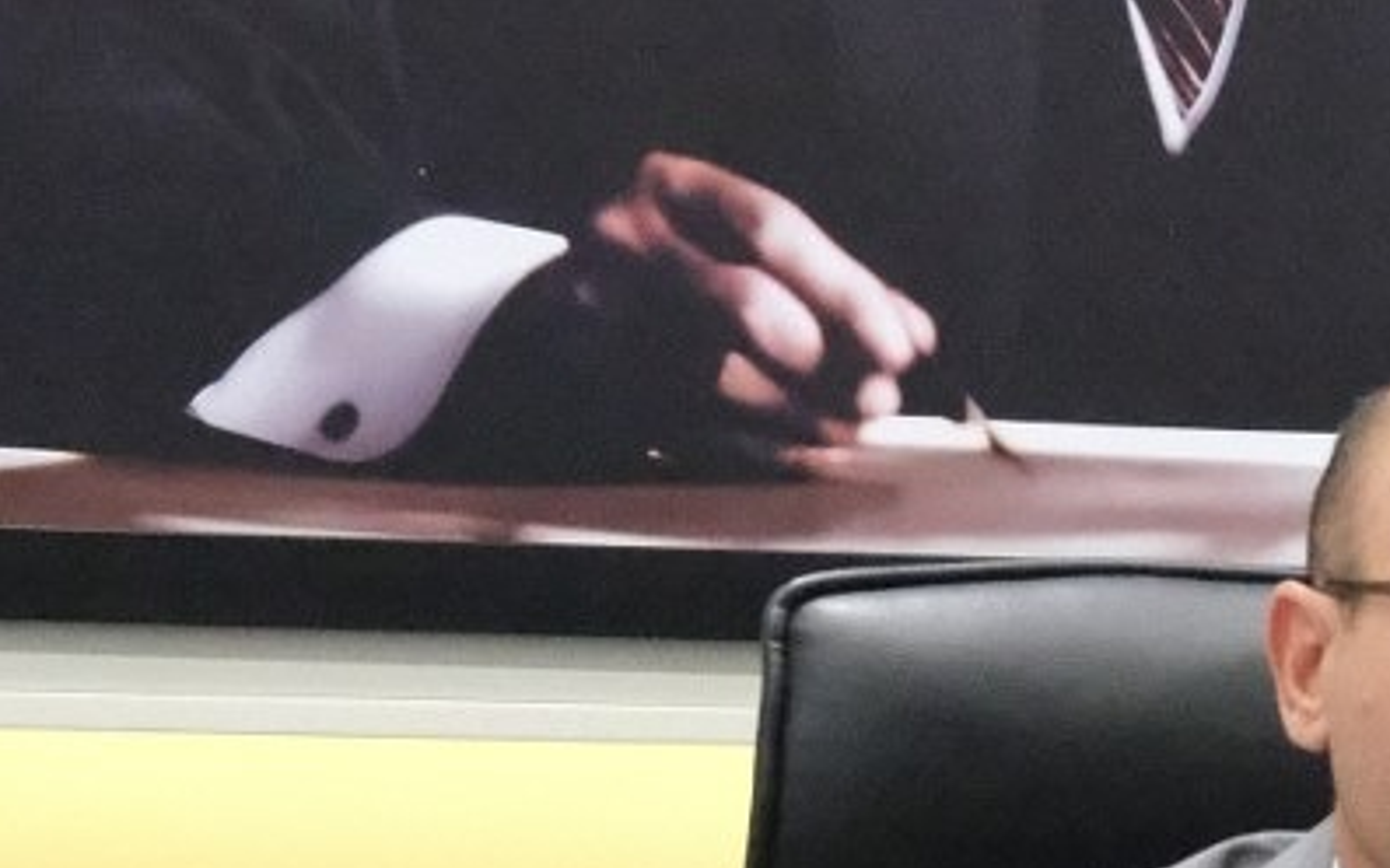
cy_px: 758
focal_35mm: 273
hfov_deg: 7.6
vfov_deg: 4.8
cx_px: 1838
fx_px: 10340
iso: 25600
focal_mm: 55
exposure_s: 1/800
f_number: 5.6
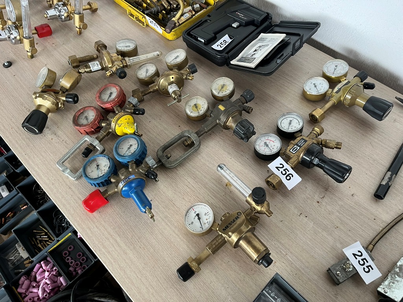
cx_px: 202
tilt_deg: -59.3
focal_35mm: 26
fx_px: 303
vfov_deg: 53.1
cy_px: 151
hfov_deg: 67.3
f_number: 1.6
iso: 80
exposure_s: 1/50
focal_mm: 5.1
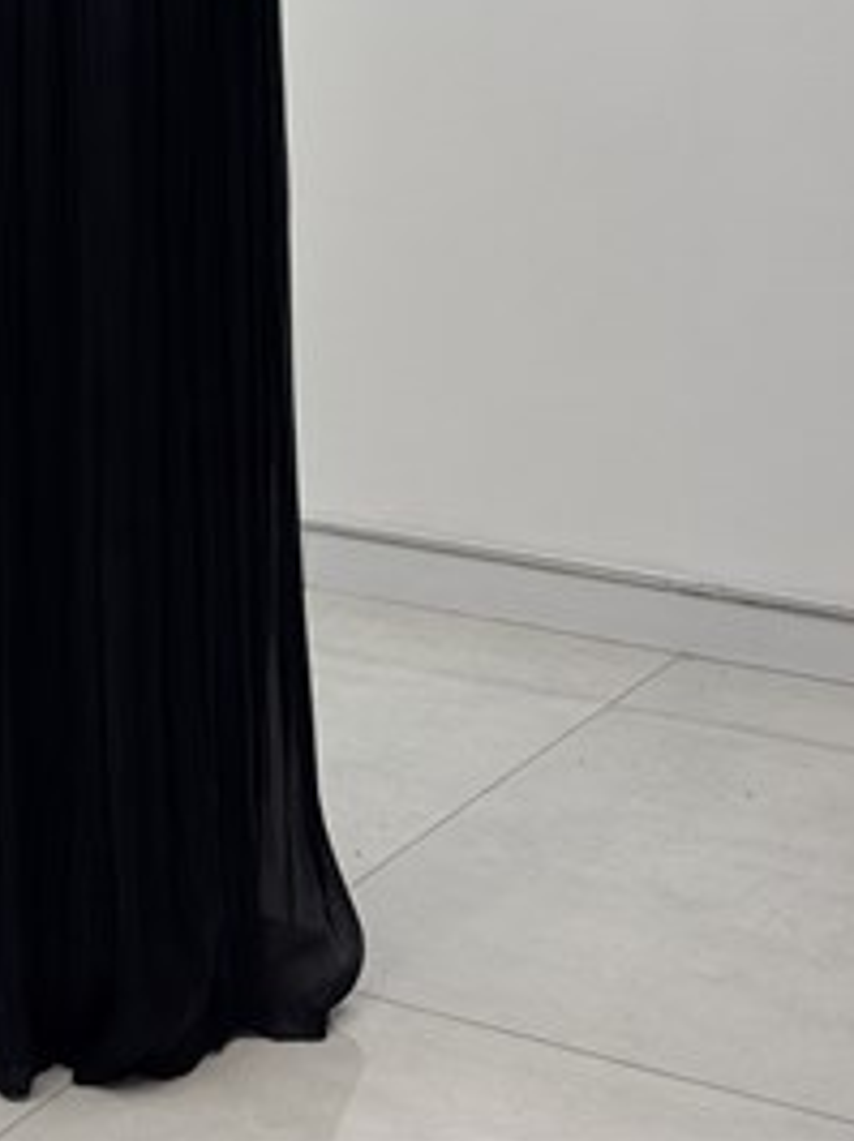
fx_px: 3097
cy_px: 34
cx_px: 94
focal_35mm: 94
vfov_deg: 20.3
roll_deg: -0.2
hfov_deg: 15.5
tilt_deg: -6.4
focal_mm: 6.76
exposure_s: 1/739
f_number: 1.78
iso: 64
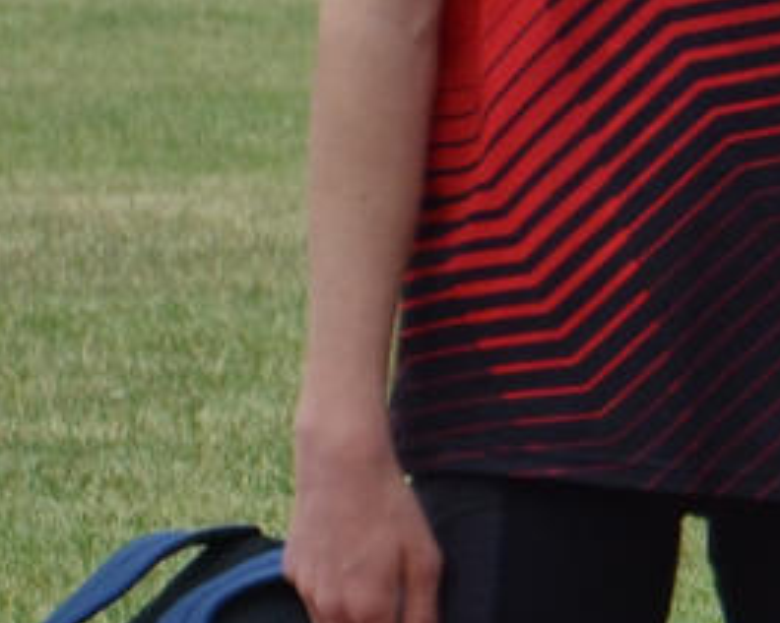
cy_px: 464
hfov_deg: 2.3
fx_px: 18891
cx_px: 1926
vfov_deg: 1.9
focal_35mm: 819
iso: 400
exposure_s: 1/1000
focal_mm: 75
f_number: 5.3
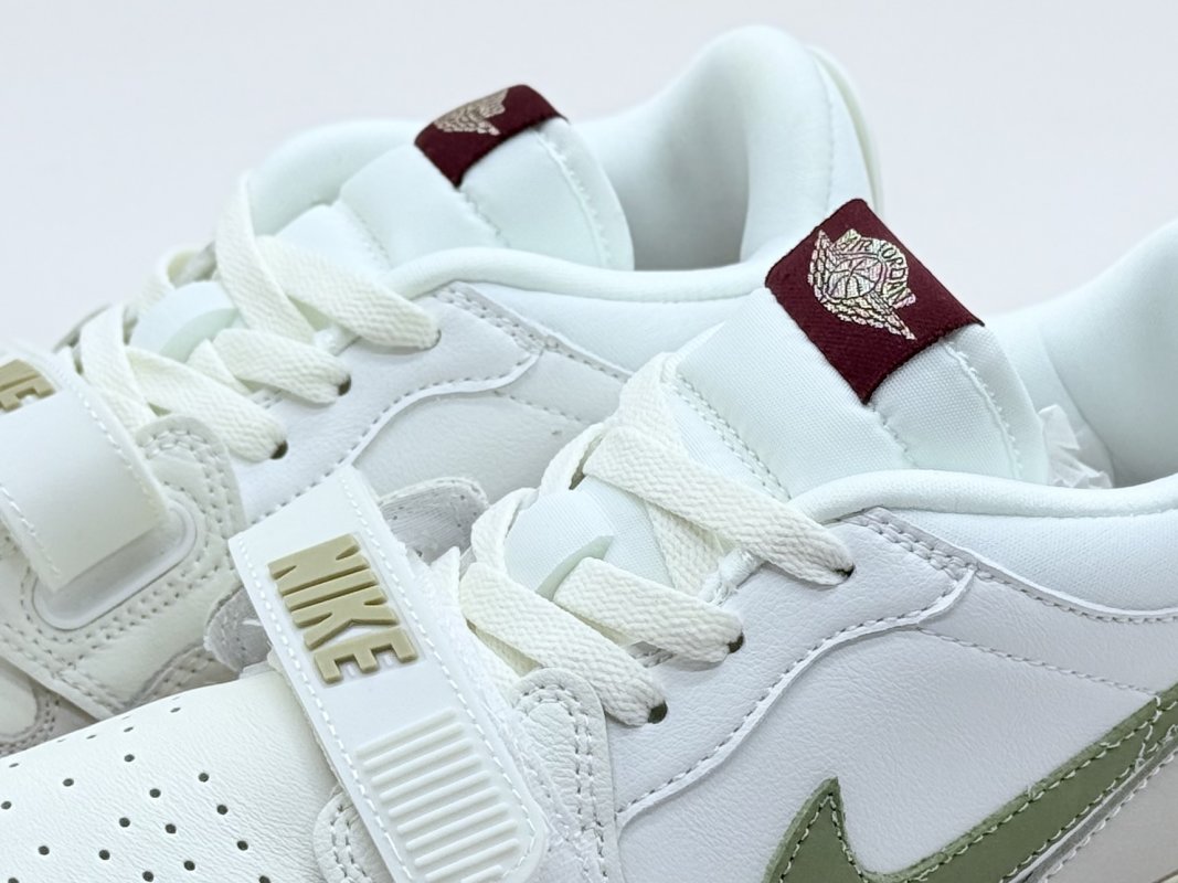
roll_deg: -0.1
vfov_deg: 30.3
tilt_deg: -24.2
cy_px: 442
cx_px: 589
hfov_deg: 39.7
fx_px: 1633
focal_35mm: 48
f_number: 1.78
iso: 64
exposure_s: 1/769
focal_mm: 6.76
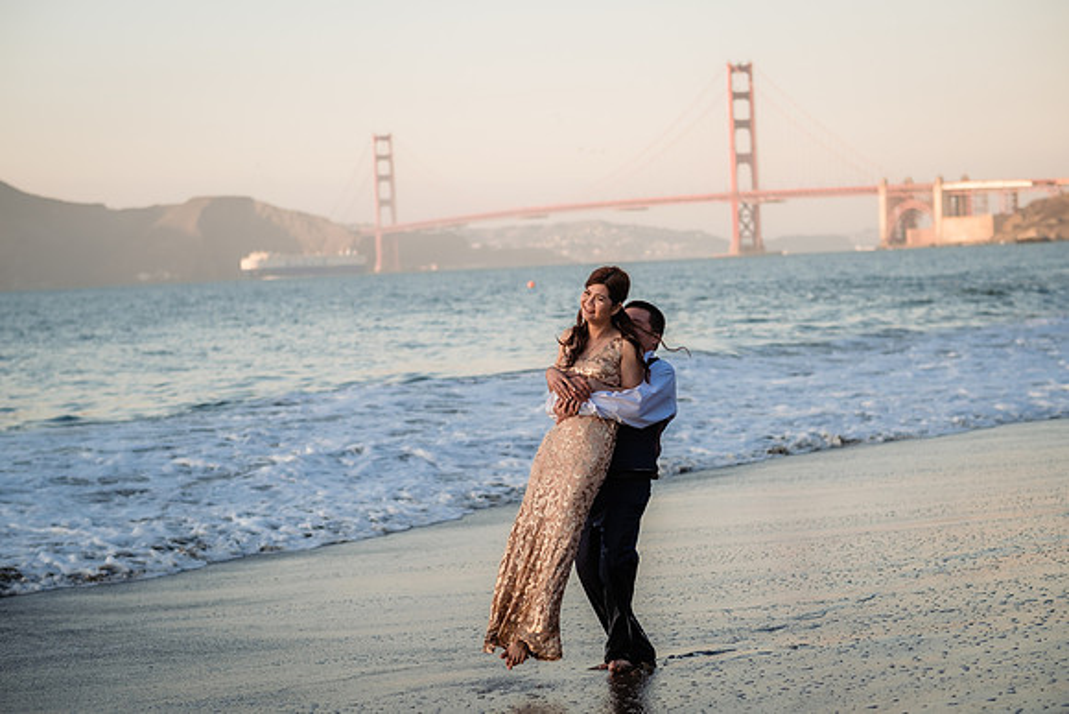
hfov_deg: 24.2
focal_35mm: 84
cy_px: 357
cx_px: 534
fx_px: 2495
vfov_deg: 16.3
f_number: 2.5
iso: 160
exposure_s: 1/500
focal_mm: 56
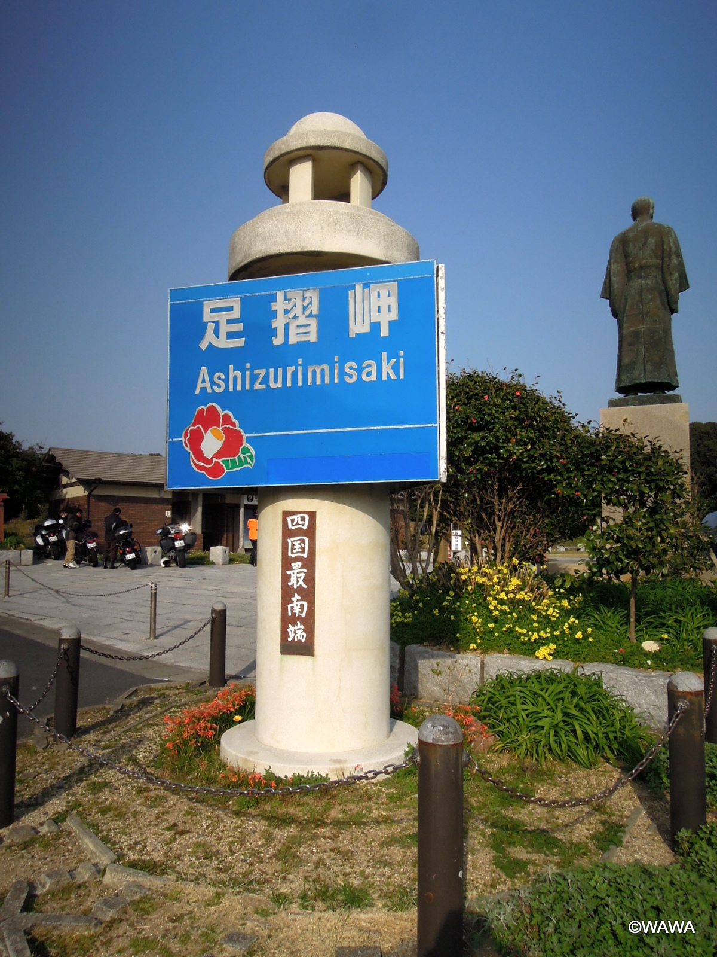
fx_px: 663
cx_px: 358
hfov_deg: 56.8
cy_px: 478
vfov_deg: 71.6
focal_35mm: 24
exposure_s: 1/1250
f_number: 5
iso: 160
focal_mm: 4.3
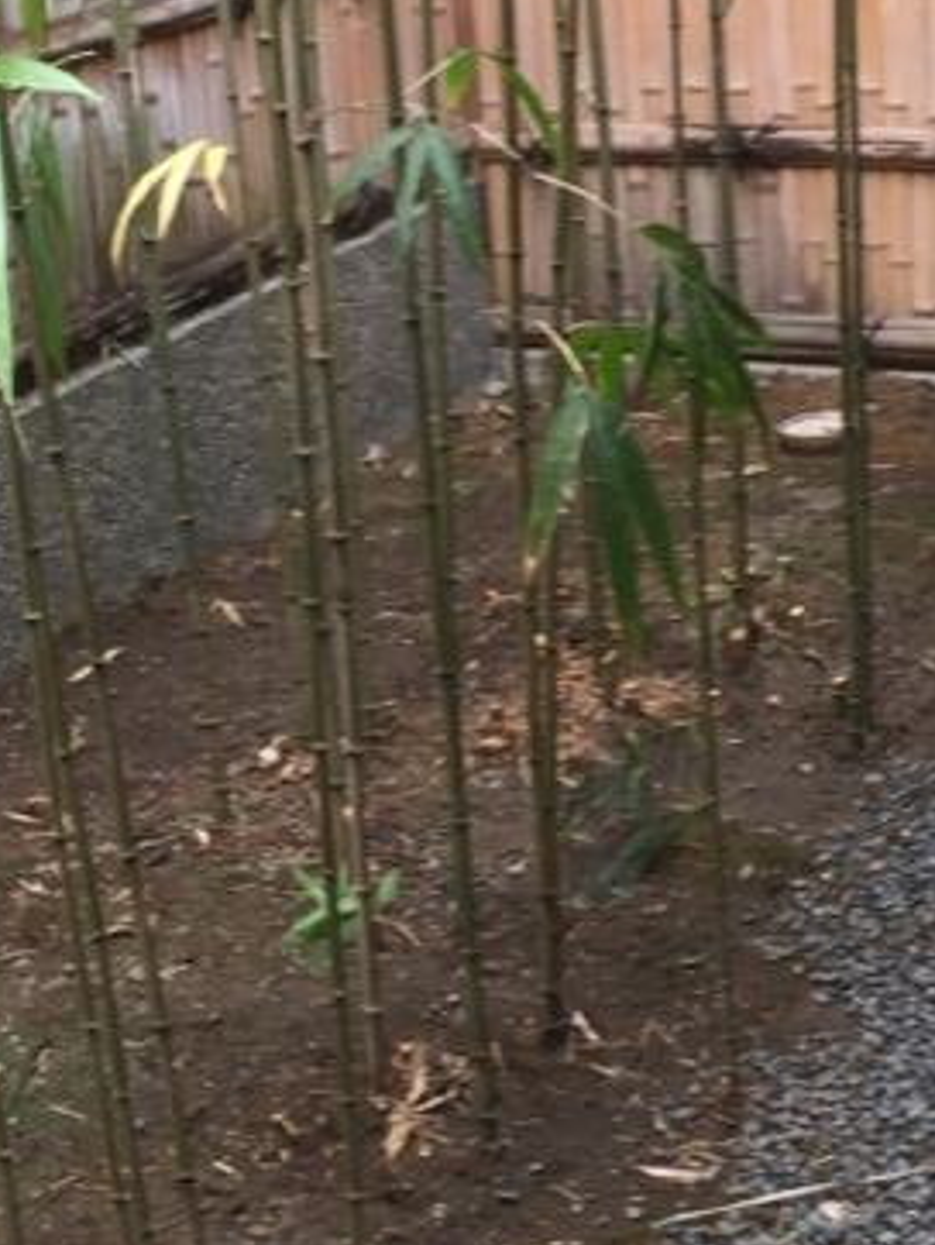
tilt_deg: -15.4
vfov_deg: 23.8
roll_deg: +4.6
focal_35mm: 82
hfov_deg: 18.0
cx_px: 557
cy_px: 457
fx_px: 2950
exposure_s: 1/30
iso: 50
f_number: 2.2
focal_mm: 4.15
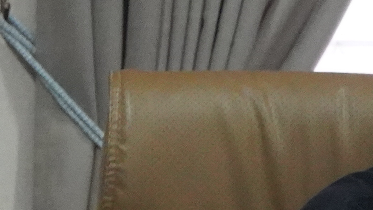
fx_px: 3778
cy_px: 143
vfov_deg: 3.2
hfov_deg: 5.6
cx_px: -12
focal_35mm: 382
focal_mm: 64
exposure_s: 1/100
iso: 12800
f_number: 5.6
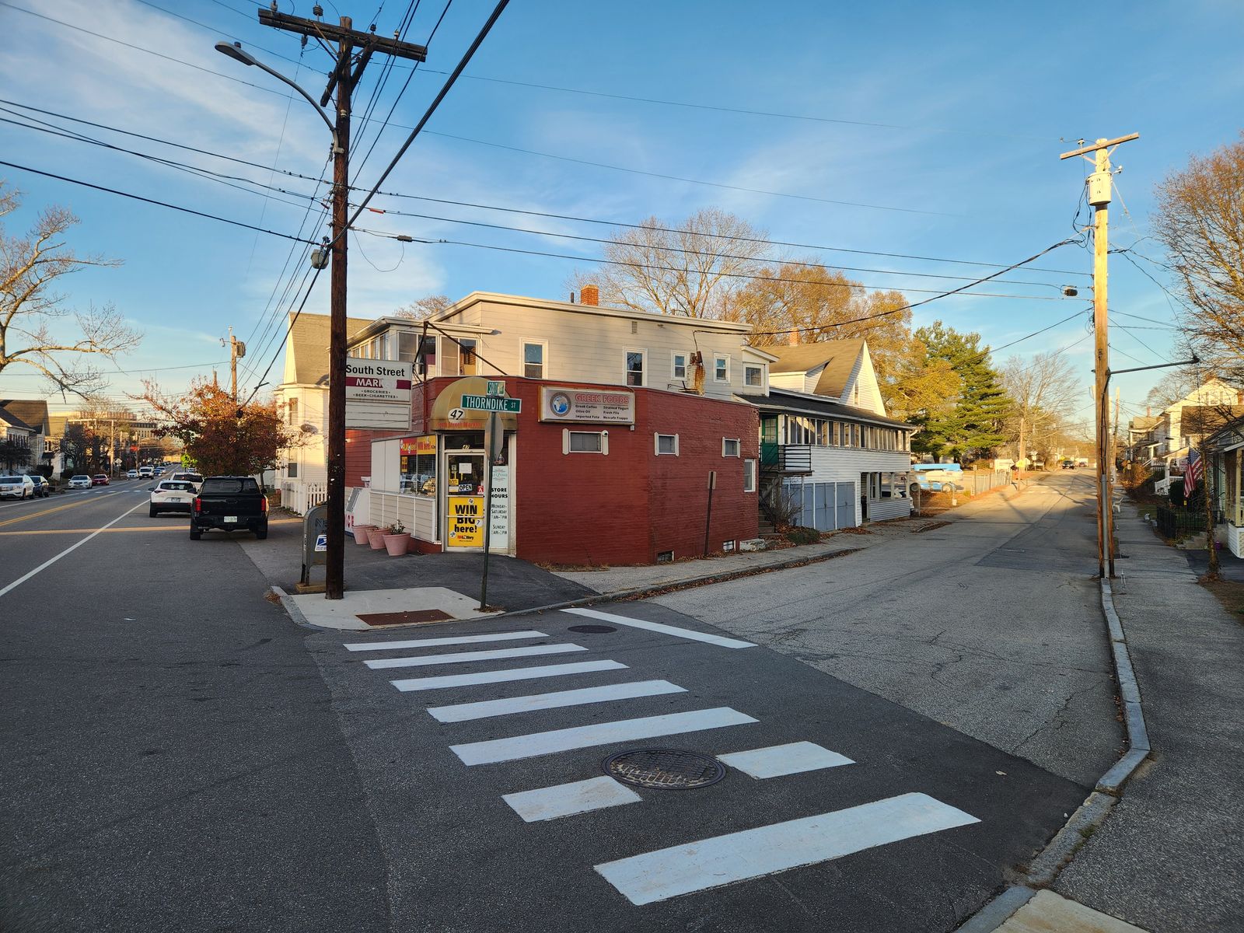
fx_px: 827
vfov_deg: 58.9
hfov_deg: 73.9
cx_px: 622
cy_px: 466
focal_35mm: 23
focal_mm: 5.4
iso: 20
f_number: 1.8
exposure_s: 1/477
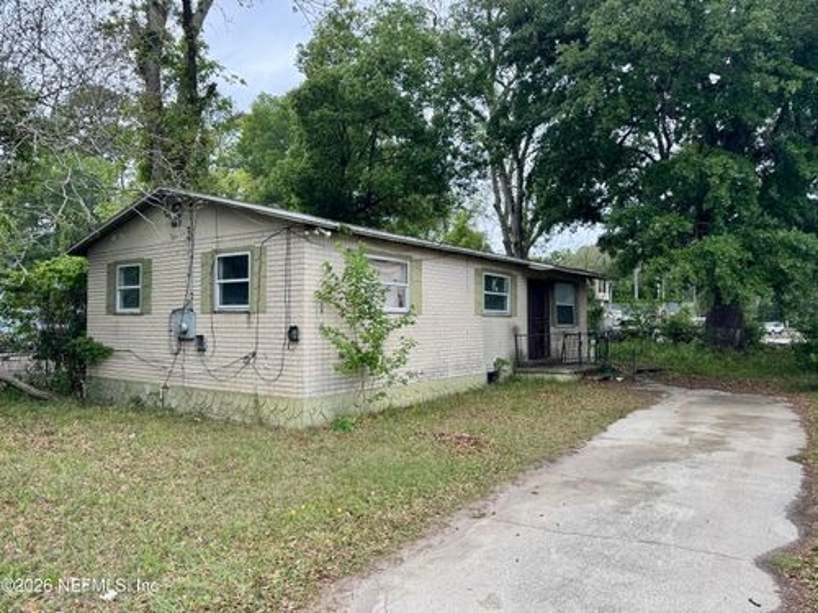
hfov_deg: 71.6
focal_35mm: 24
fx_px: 567
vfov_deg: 56.8
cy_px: 306
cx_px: 409
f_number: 1.78
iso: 80
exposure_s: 1/531
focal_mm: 6.76
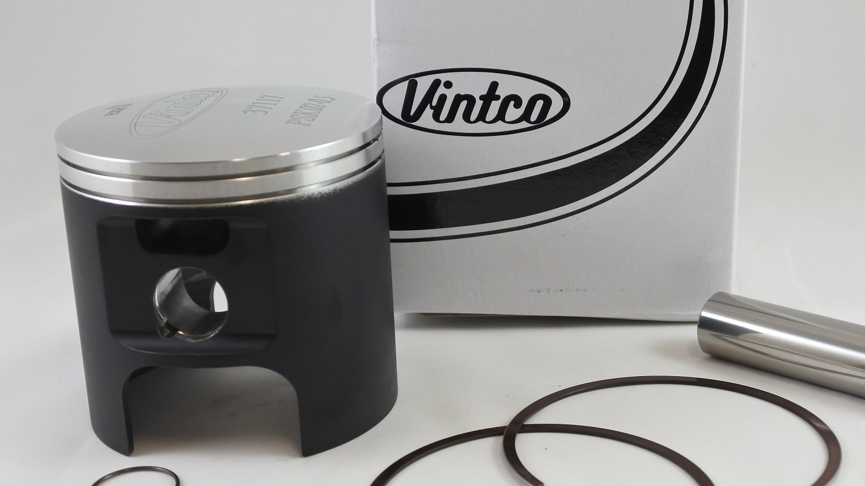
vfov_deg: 20.7
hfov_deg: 36.0
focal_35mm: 58
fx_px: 1330
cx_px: 498
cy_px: 249
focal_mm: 14.3
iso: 400
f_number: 4
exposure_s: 1/160
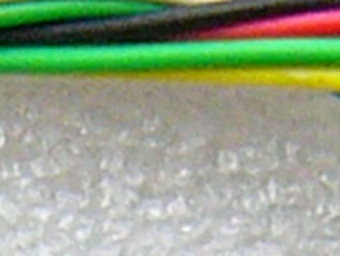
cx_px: -65
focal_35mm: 511
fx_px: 5028
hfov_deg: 3.9
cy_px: 752
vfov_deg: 2.9
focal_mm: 12.9
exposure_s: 1/40
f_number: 2.8
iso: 150
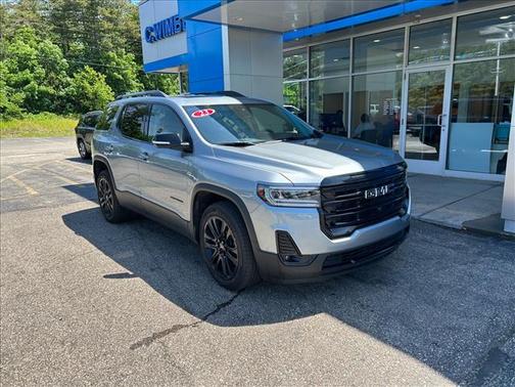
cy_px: 194
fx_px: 387
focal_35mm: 26
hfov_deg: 67.3
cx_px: 258
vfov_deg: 53.1
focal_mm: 5.7
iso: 50
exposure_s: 1/1112
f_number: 1.5
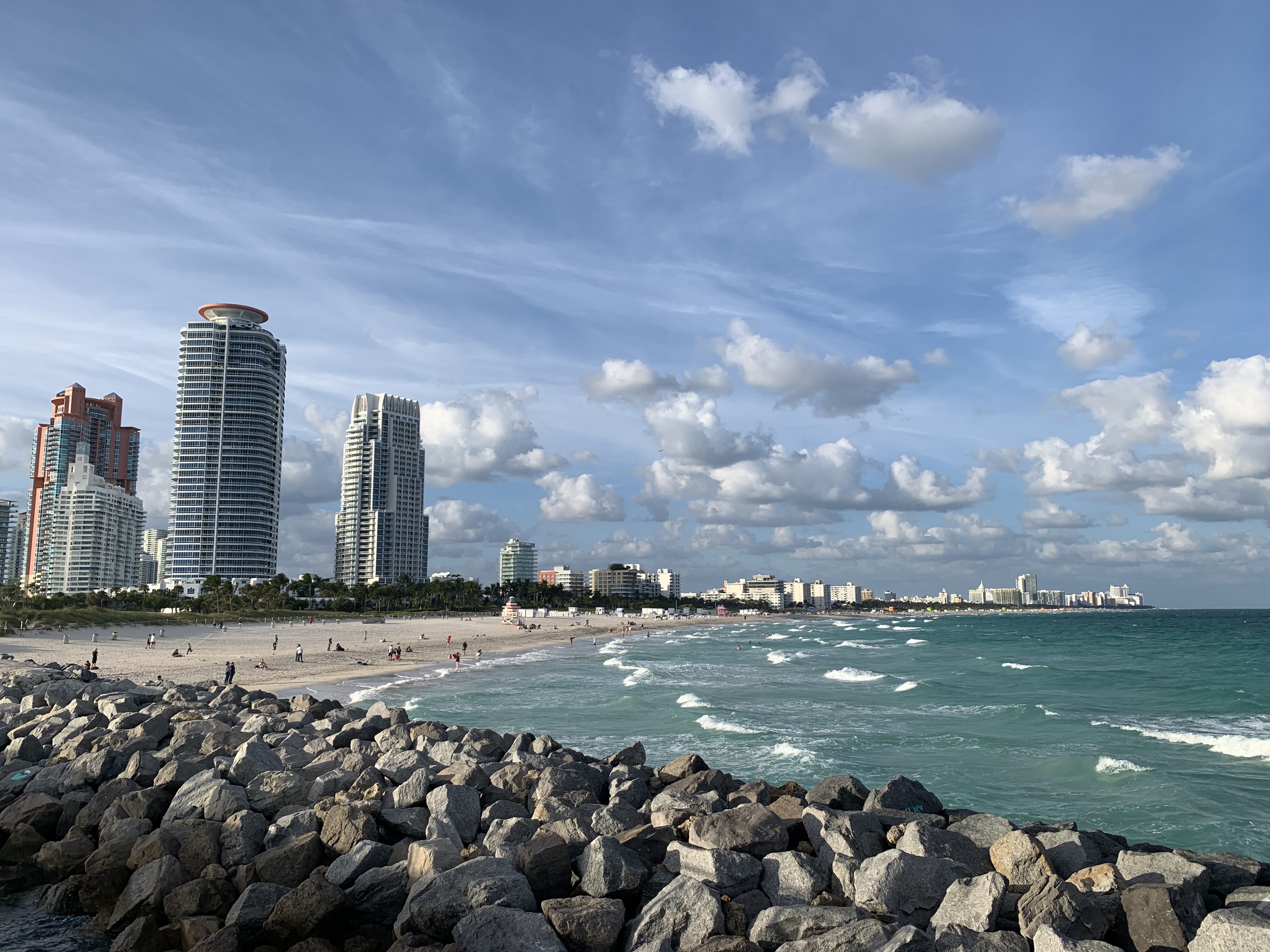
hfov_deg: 67.3
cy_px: 476
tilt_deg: +7.4
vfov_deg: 53.1
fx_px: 954
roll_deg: +0.4
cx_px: 635
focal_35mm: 26
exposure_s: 1/2208
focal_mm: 4.25
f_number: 1.8
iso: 25
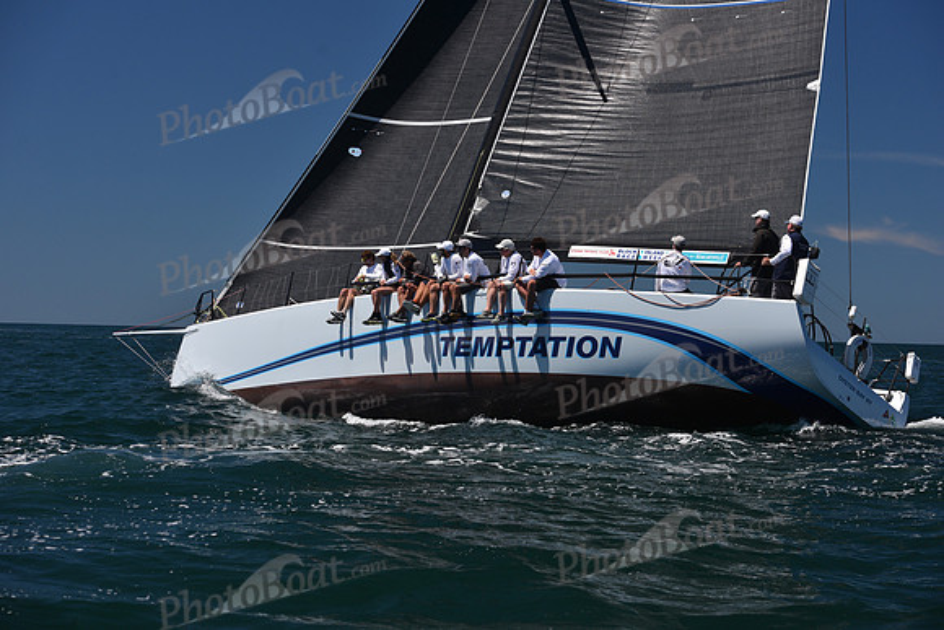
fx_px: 1836
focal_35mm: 70
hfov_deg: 28.8
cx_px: 472
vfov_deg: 19.5
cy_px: 315
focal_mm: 70
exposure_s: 1/800
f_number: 6.3
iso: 250
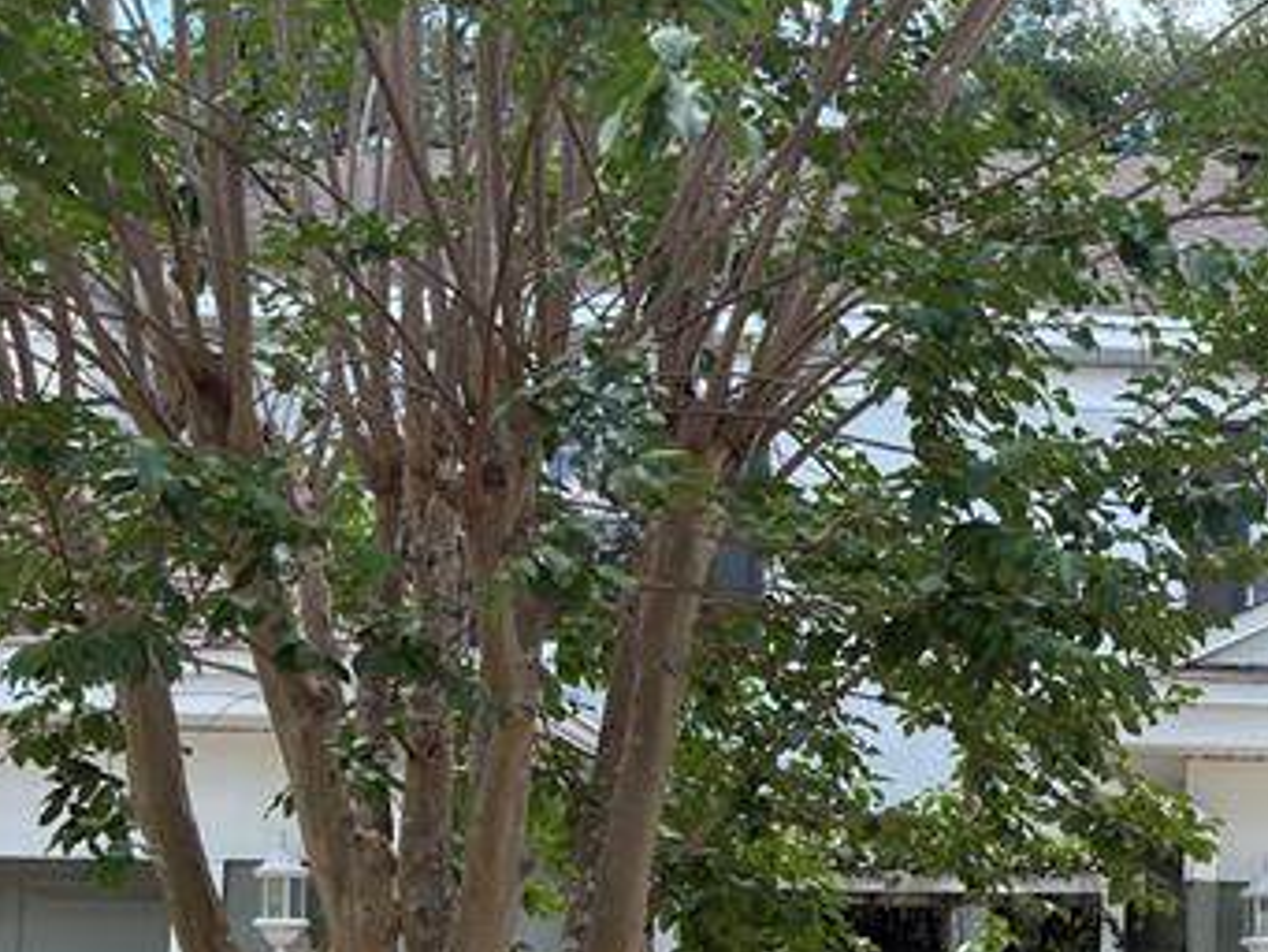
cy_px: 852
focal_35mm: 72
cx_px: 1357
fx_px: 2638
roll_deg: -0.9
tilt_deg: +5.1
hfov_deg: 25.3
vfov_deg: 20.1
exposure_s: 1/1401
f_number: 1.78
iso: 80
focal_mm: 6.76
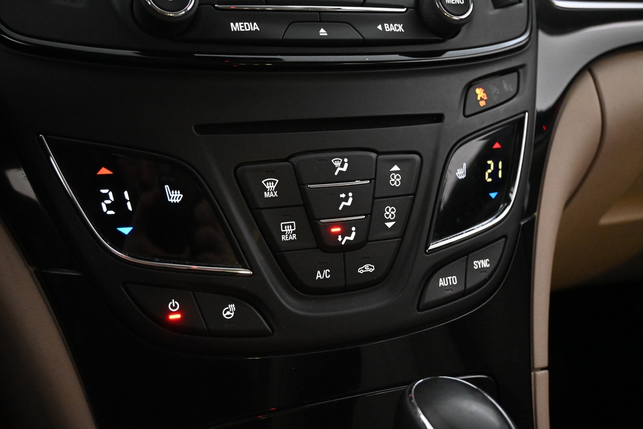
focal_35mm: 39
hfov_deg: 49.6
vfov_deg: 34.2
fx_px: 697
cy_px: 214
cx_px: 322
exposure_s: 1/40
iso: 7200
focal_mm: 26
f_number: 4.5
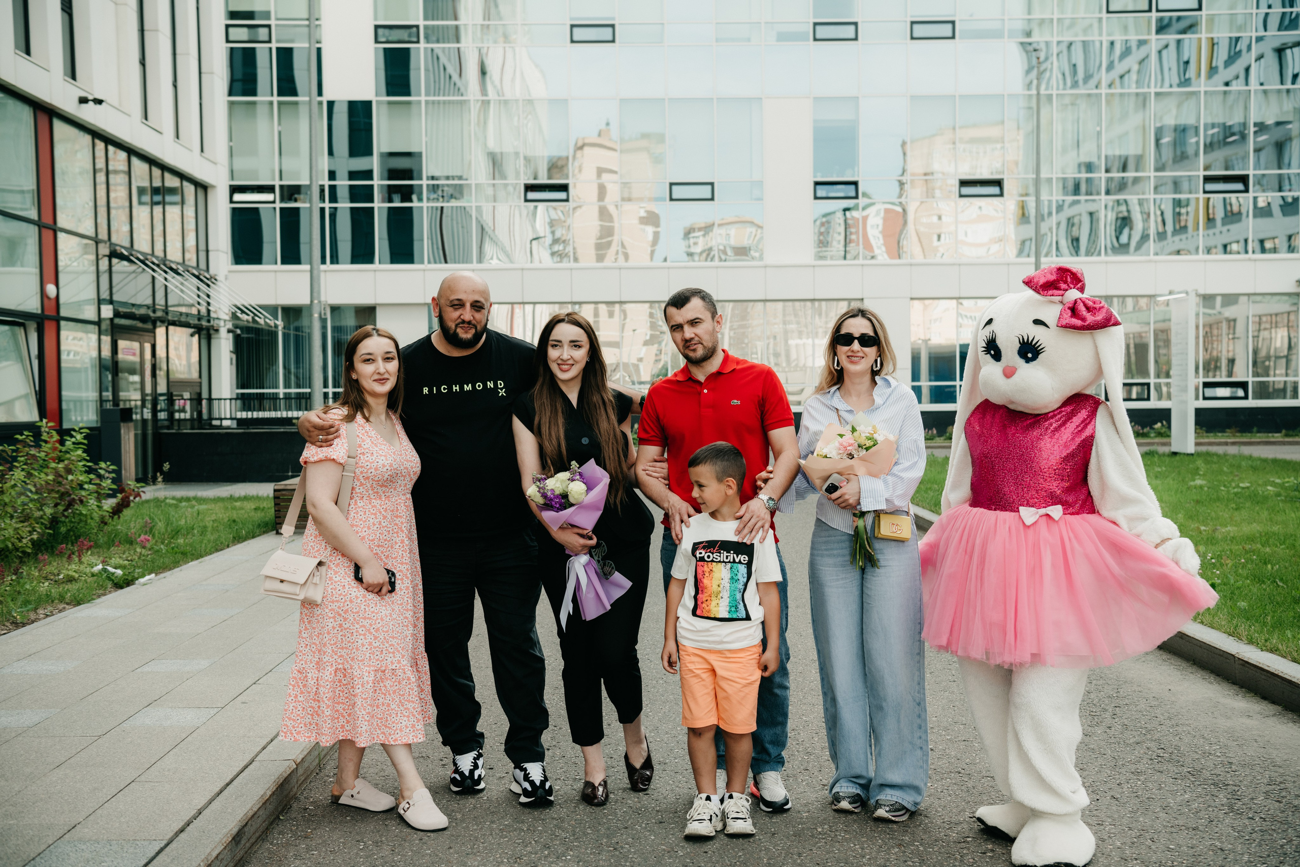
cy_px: 434
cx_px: 650
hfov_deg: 46.4
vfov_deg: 31.9
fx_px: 1517
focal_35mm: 42
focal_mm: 42
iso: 125
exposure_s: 1/320
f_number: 4.5
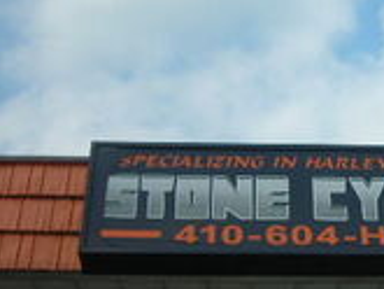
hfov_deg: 20.8
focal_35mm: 92
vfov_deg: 16.1
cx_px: 351
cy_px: 158
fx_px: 1021
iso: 50
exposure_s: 1/220
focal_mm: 6.3
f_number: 6.4
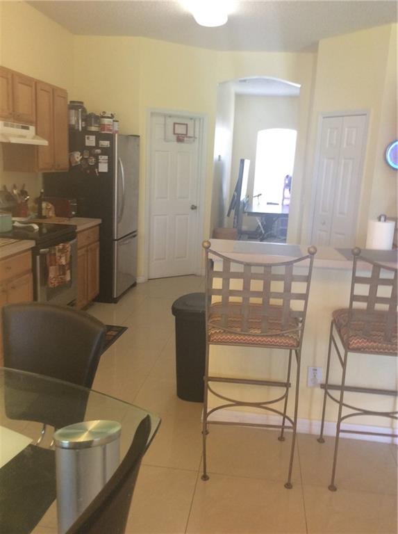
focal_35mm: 32
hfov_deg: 44.0
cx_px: 199
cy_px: 267
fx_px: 492
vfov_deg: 56.9
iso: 64
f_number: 2.4
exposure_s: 1/24
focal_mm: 3.3
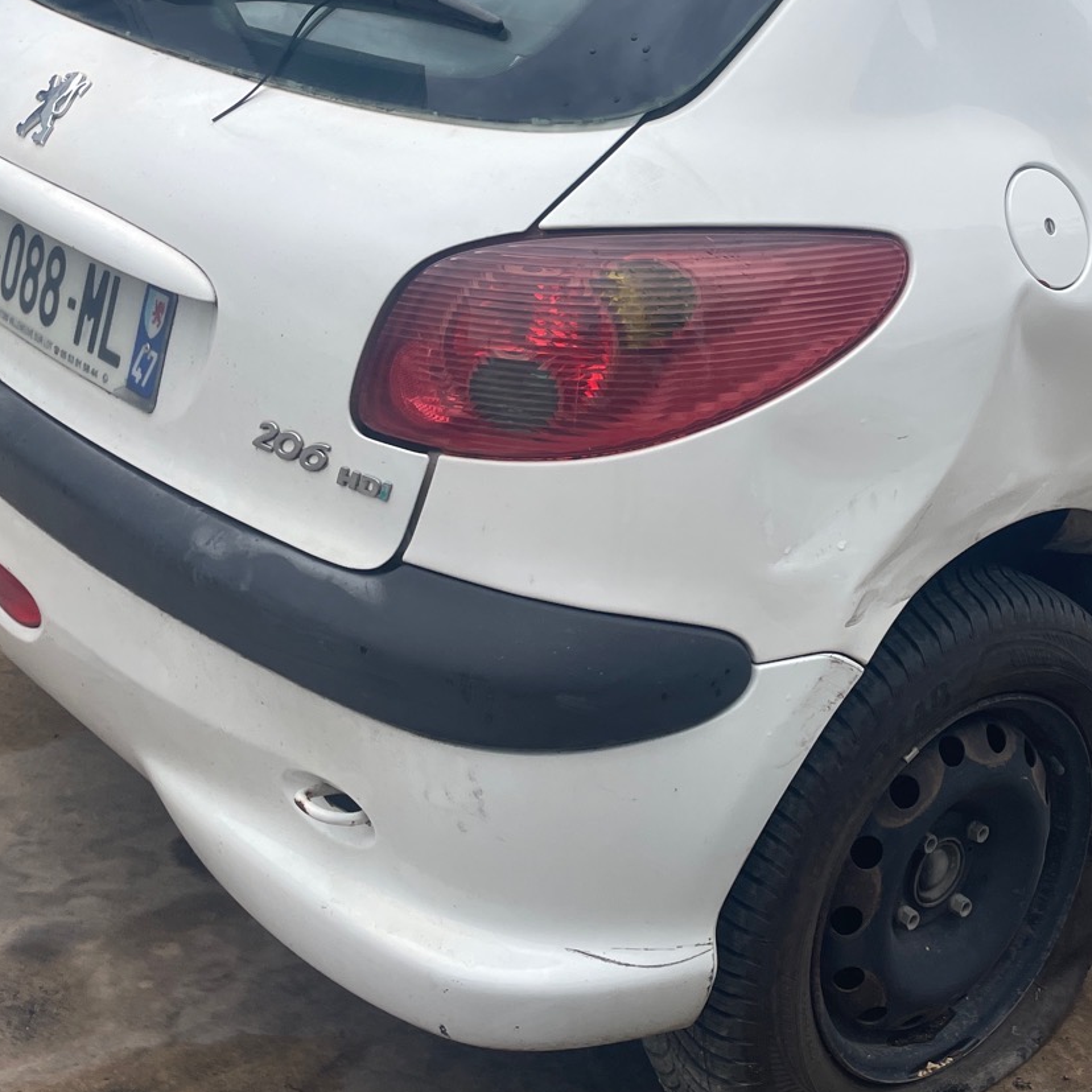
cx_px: 889
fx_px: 1785
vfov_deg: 33.7
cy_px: 363
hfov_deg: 33.0
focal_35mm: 50
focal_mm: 4.2
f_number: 1.6
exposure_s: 1/785
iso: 32
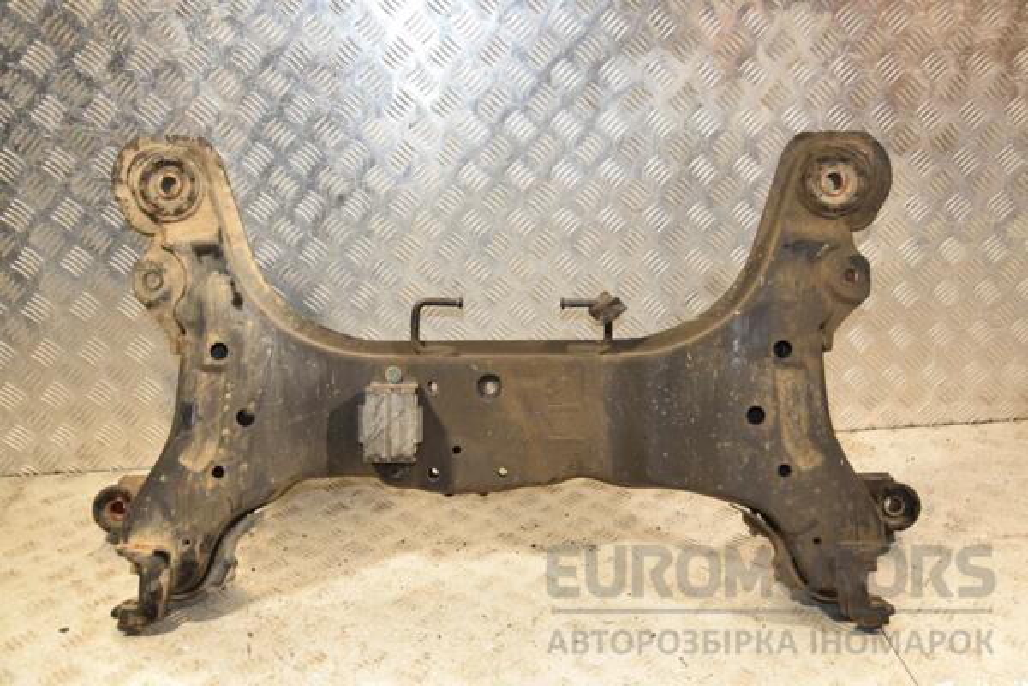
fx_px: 1028
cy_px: 343
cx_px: 514
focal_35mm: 36
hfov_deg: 53.1
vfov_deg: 36.9
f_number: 5
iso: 800
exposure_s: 1/160
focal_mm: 24
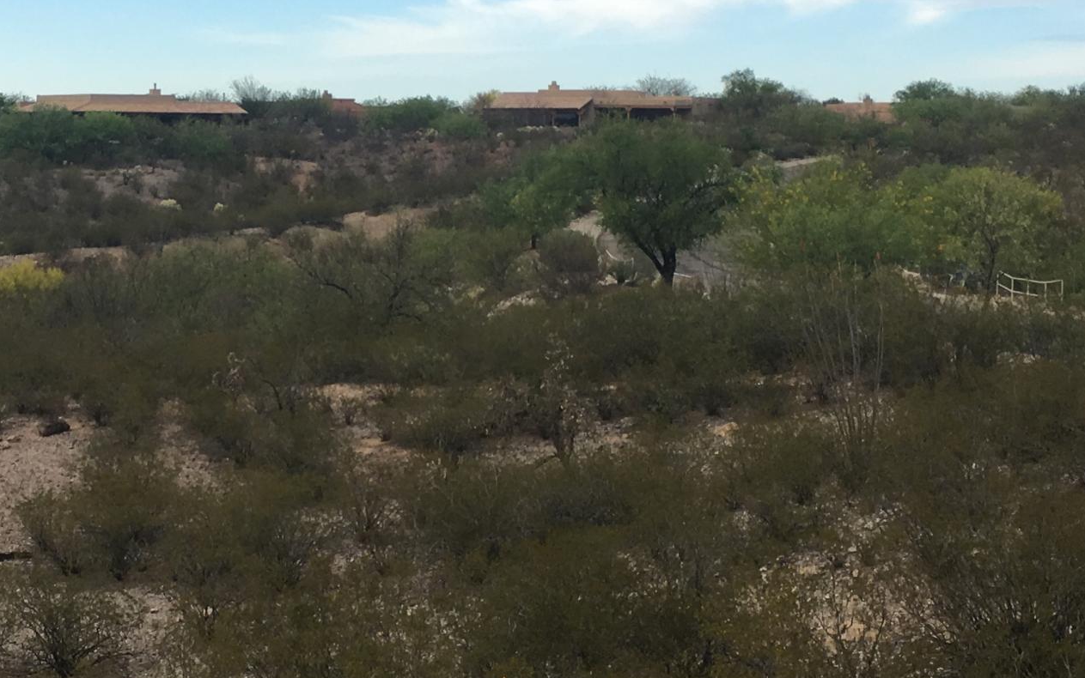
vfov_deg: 17.8
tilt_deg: -2.9
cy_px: 277
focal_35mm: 73
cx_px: 201
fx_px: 2159
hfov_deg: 27.6
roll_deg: -0.9
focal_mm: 4.15
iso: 25
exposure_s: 1/845
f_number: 2.2
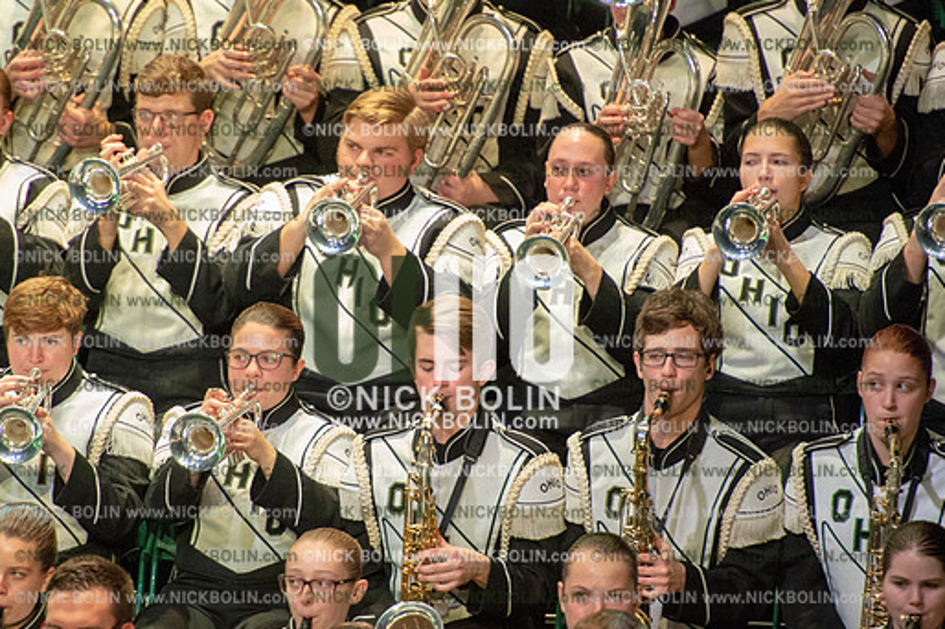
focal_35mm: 451
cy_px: 342
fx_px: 11831
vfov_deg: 3.0
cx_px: 443
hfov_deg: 4.6
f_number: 5.6
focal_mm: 400
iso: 8000
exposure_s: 1/320
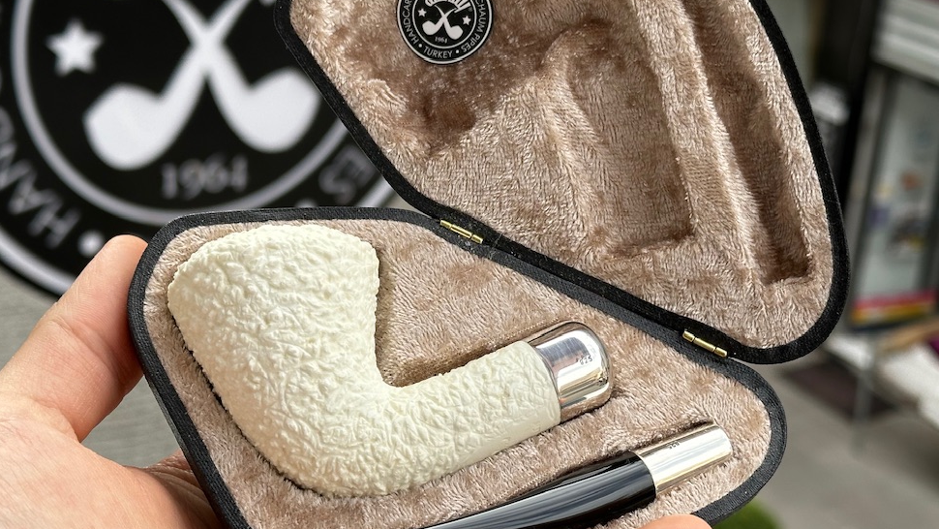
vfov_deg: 17.5
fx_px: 1718
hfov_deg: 30.6
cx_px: 474
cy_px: 253
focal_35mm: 69
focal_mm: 6.86
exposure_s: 1/797
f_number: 1.78
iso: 64
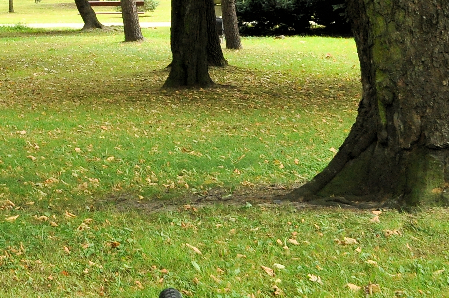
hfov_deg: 14.8
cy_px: -198
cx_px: -206
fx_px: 1619
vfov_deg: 10.1
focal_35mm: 130
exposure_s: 1/30
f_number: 11
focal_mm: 26
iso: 800
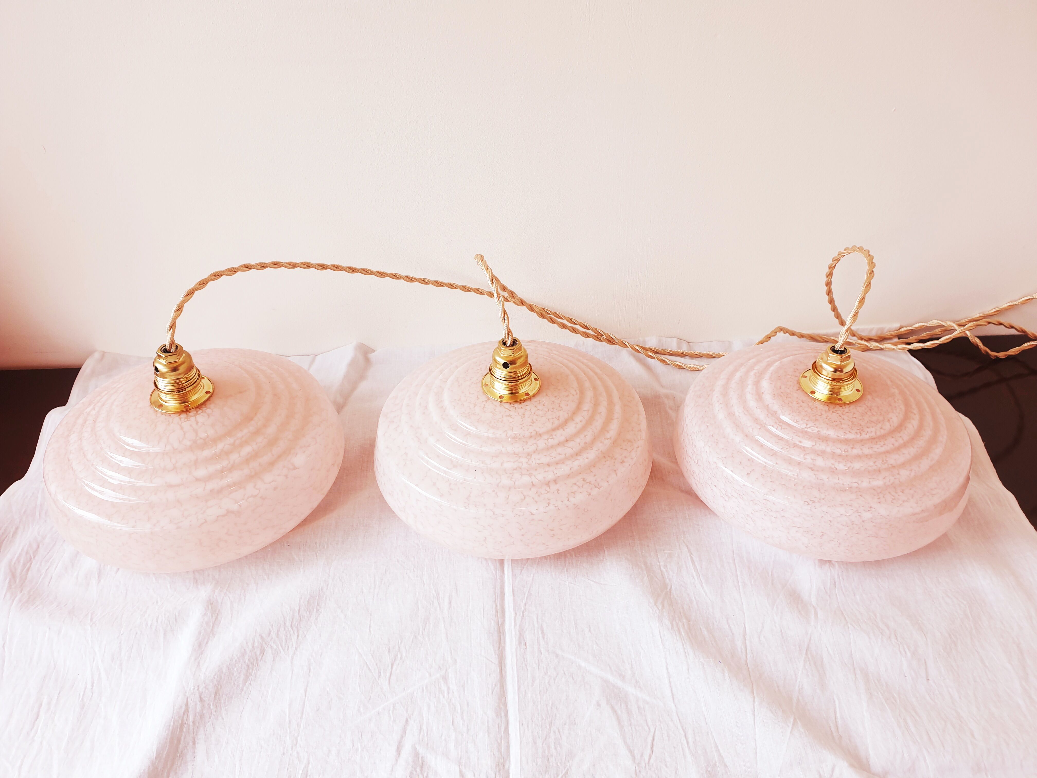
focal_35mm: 26
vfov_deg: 53.1
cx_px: 518
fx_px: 779
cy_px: 389
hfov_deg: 67.3
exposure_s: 1/127
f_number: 2.4
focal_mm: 4.3
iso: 50
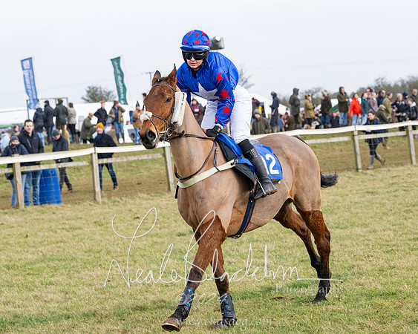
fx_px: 1756
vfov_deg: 10.9
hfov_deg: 13.6
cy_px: 167
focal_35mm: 142
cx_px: 209
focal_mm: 84
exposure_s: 1/1600
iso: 800
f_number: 5
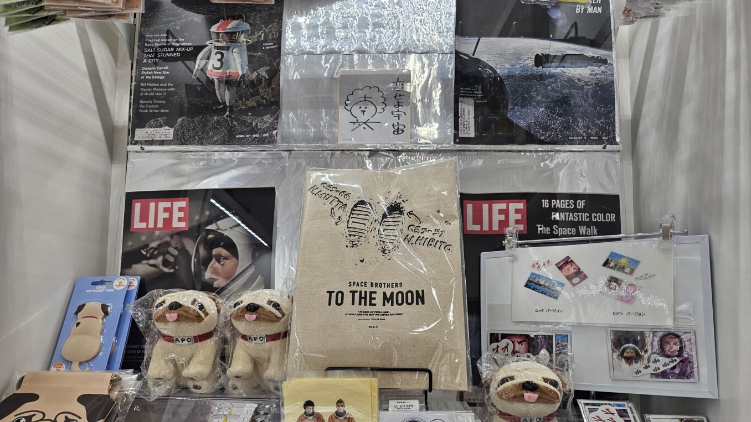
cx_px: 377
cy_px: 272
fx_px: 538
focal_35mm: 27
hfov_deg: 69.9
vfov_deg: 42.5
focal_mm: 5
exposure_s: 1/180
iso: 125
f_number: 1.8
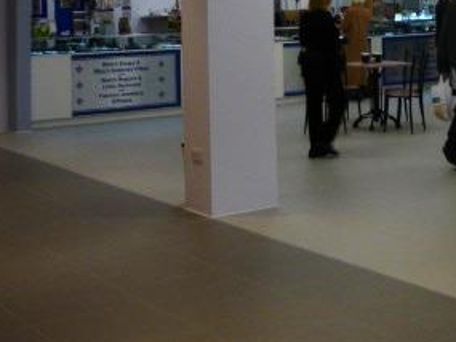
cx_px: 437
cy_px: -32
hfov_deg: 25.3
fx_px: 975
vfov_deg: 19.1
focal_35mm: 74
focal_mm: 5.5
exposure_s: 1/60
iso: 100
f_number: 2.8
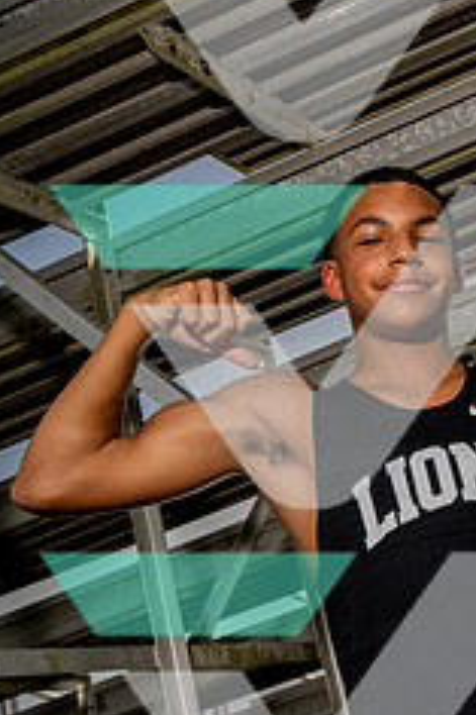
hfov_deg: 18.6
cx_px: 822
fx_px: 1172
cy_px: 347
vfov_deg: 34.0
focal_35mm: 59
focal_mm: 24
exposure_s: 1/125
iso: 100
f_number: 10
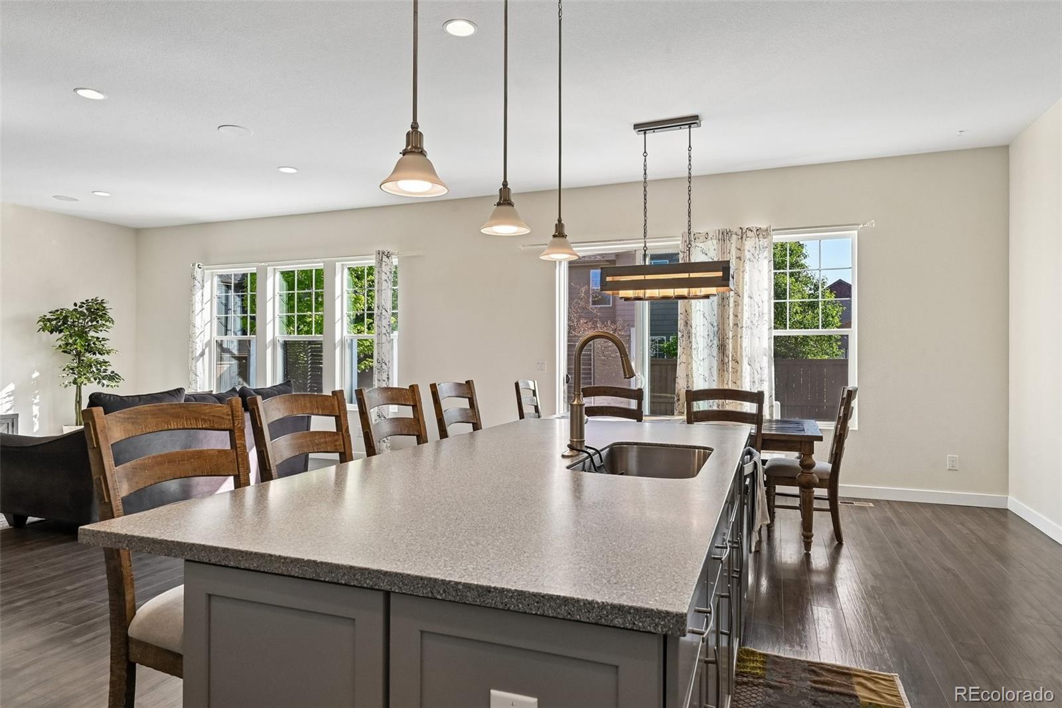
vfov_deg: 60.7
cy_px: 354
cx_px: 531
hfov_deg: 82.6
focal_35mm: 20
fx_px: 605
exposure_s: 1/125
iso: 400
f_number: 10
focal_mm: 20.5
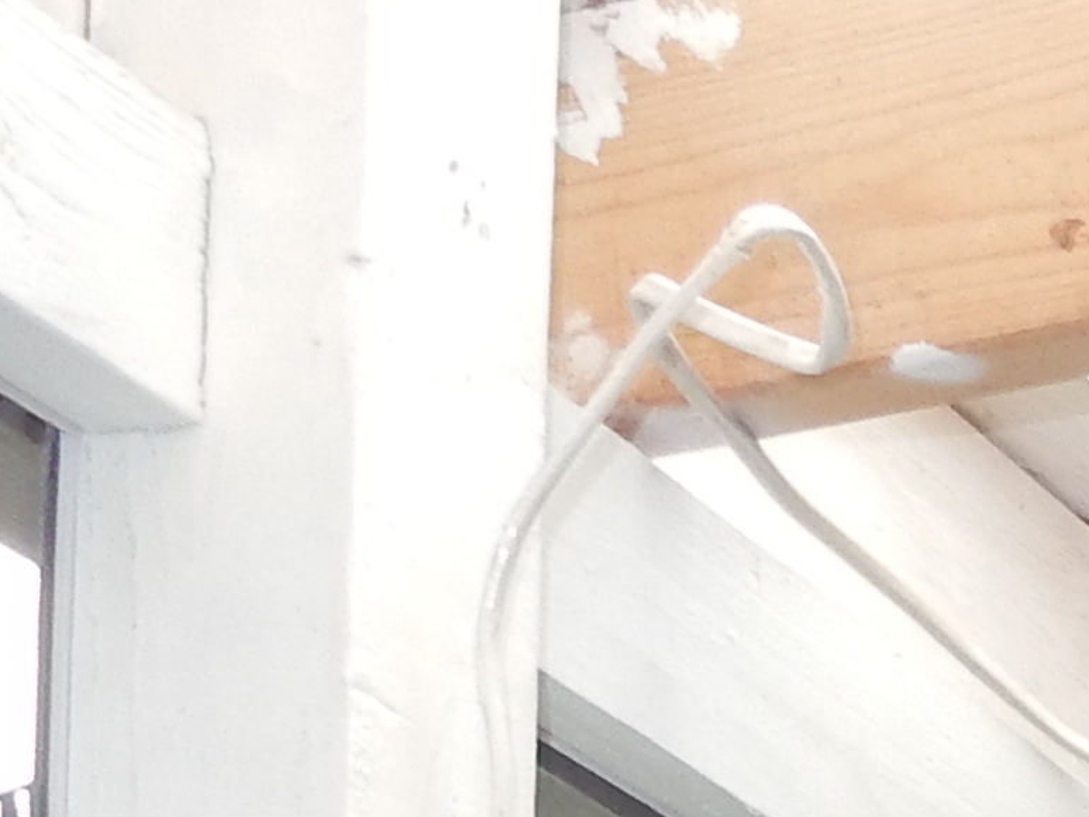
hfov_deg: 11.2
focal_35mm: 149
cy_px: 2317
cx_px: 2571
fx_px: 4688
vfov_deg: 8.6
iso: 125
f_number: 3.7
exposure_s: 1/125
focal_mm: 4.5
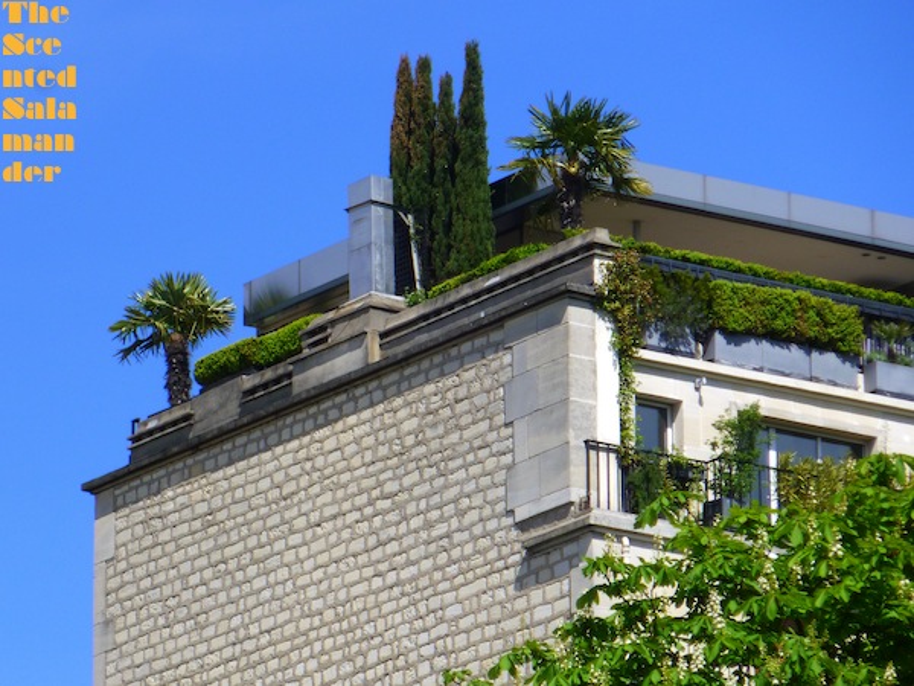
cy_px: 343
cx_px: 457
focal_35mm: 300
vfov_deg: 5.0
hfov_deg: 6.6
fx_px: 7921
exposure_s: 1/320
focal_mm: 45
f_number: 5.9
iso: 100
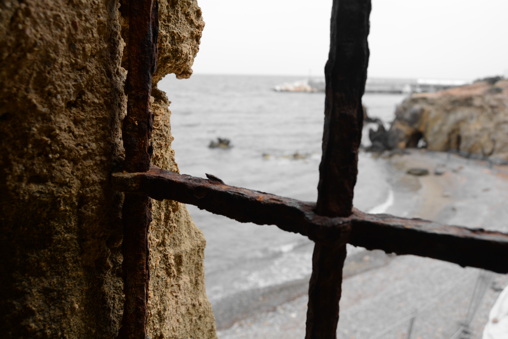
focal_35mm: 33
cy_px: 170
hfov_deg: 57.2
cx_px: 254
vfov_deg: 40.0
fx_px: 466
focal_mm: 22
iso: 160
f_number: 8
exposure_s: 1/250
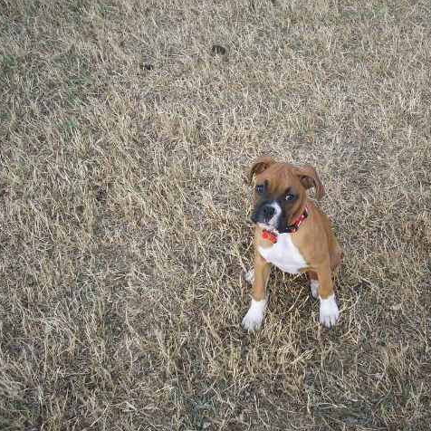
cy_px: 215
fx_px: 620
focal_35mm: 44
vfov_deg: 38.3
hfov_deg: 38.2
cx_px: 256
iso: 80
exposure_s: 1/245
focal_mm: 6.2
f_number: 2.8
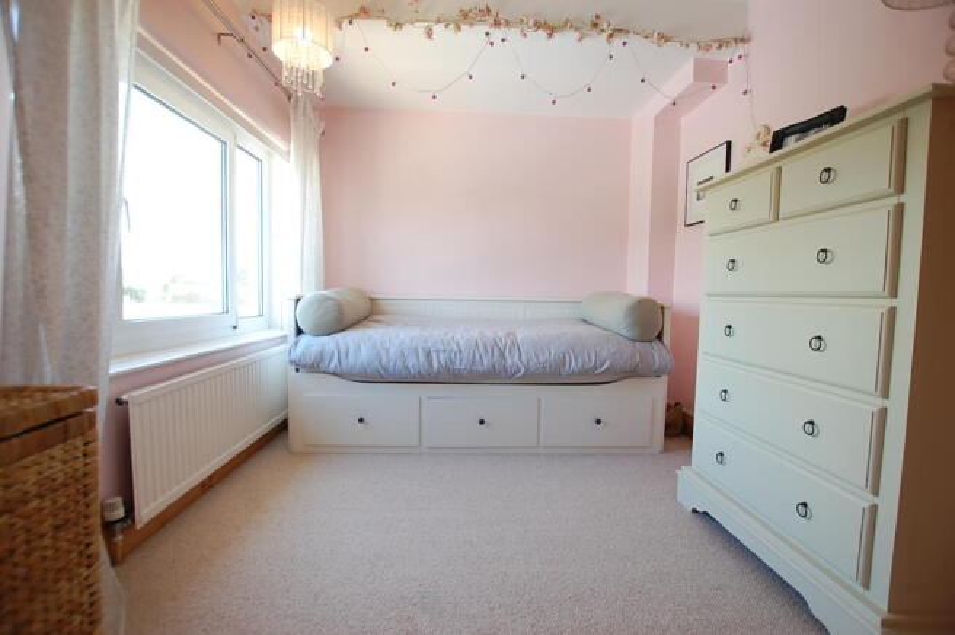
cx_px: 478
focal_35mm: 15
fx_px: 398
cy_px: 318
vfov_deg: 77.2
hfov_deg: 100.4
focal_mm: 10
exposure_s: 1/60
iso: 200
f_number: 4
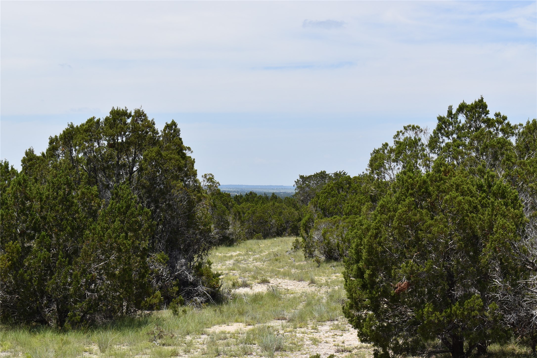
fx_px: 1231
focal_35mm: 82
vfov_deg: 16.6
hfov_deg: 24.6
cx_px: 268
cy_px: 179
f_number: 10
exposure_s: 1/200
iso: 100
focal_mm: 55
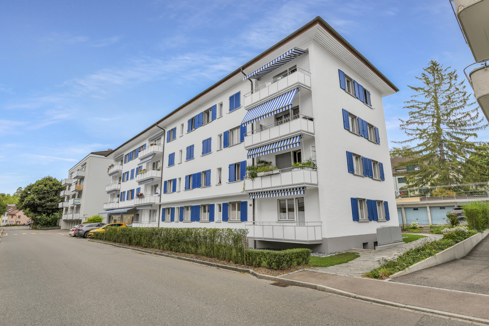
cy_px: 163
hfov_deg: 86.9
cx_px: 244
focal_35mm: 19
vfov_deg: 64.6
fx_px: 258
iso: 64
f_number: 8
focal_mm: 19
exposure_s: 1/125
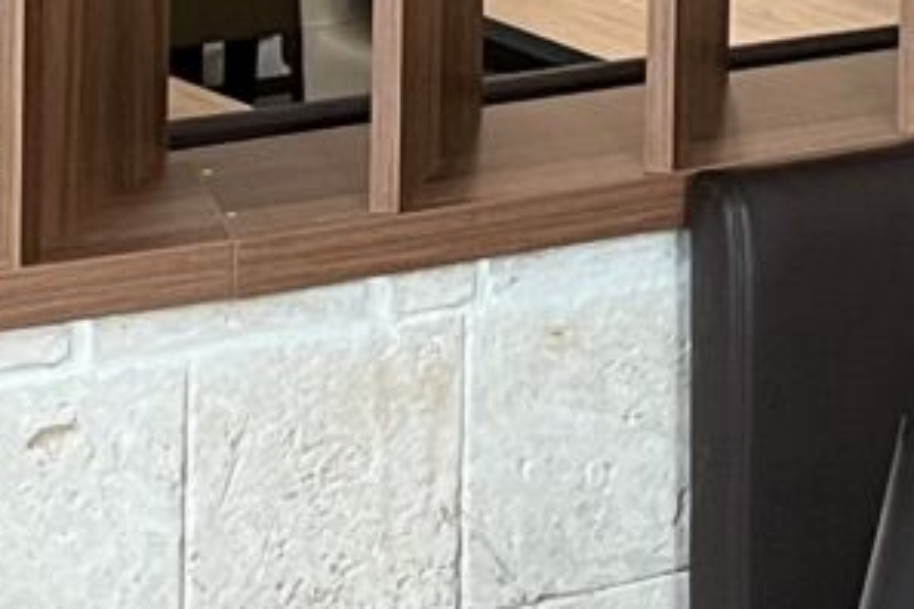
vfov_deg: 7.1
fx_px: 4620
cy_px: -901
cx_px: 914
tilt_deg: +0.6
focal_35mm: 182
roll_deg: -0.5
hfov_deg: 11.2
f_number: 1.6
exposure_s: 1/50
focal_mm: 5.1
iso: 320
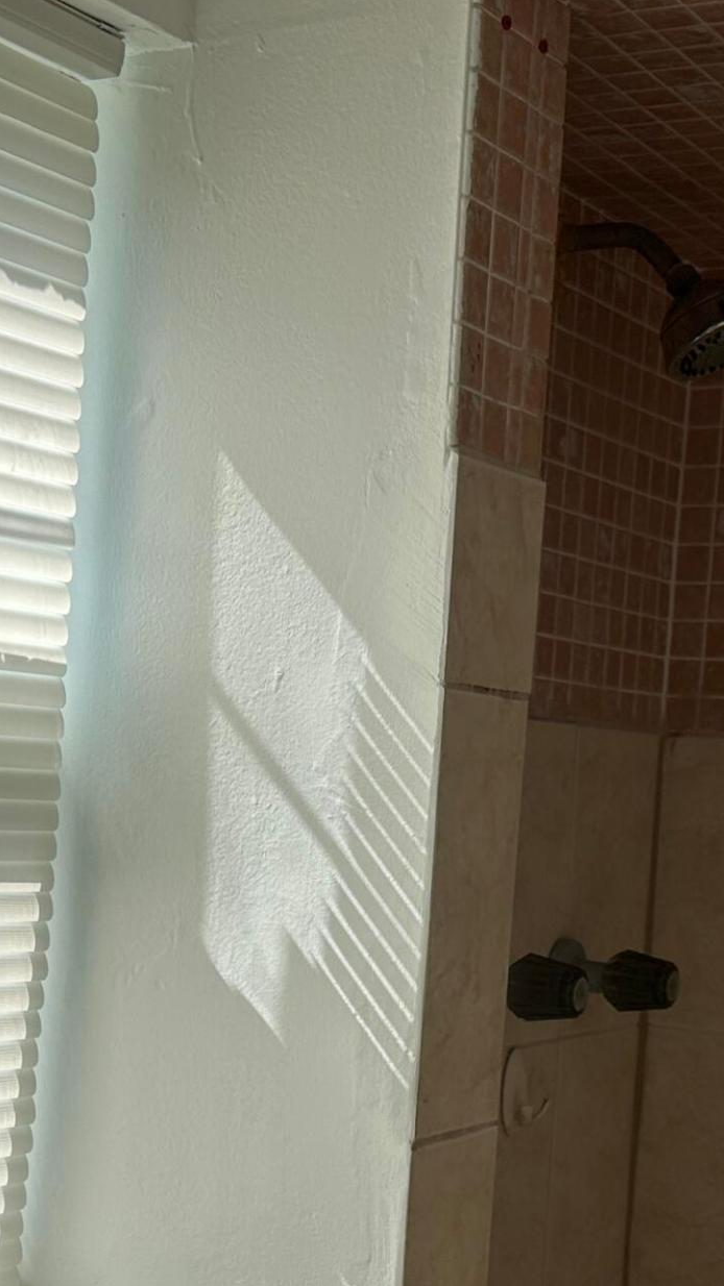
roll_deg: -4.5
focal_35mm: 61
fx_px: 2082
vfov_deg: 33.5
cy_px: 1005
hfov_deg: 19.7
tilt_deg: -3.6
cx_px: 415
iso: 80
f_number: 1.78
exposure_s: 1/2410
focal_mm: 6.86
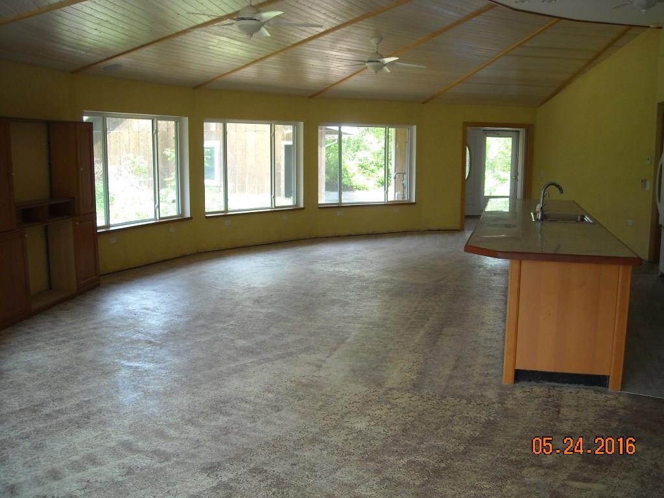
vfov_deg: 40.7
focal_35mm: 35
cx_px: 332
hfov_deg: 52.6
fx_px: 671
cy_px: 249
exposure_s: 1/60
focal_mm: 5.7
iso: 77
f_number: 2.8
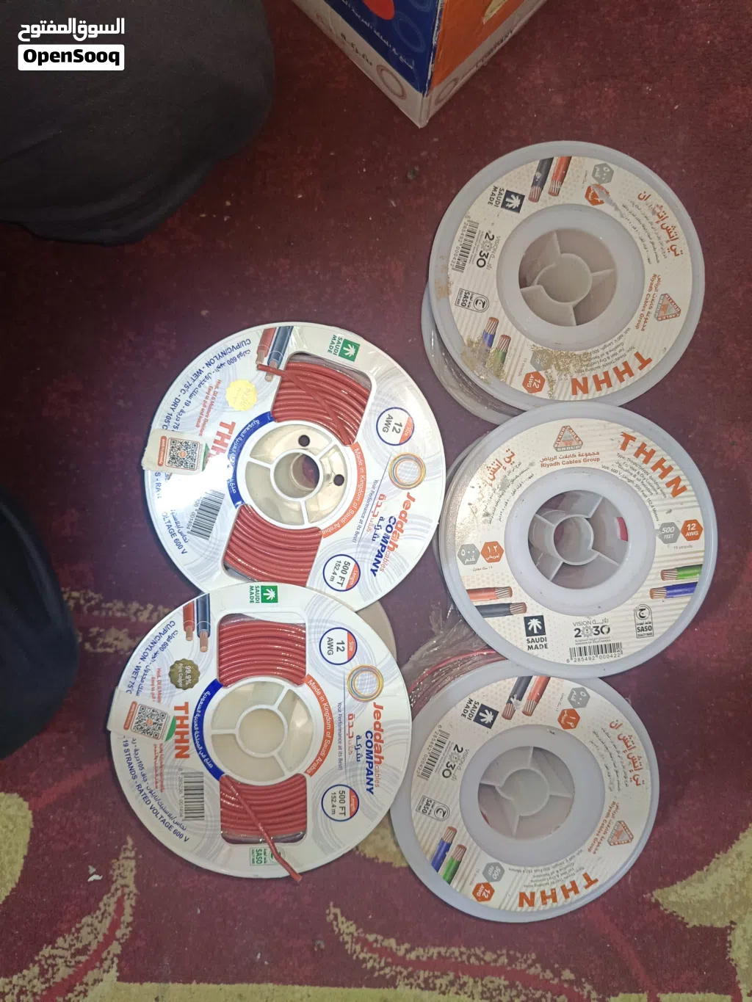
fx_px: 753
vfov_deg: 67.3
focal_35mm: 26
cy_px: 501
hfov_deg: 53.1
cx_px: 376
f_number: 1.8
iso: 800
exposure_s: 1/30
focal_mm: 4.84
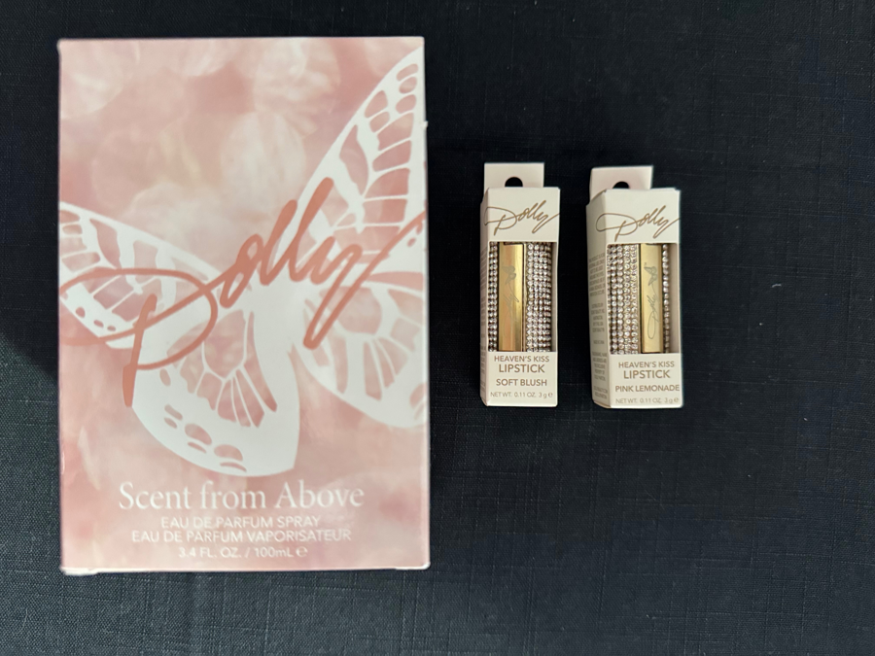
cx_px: 438
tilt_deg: -88.4
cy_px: 328
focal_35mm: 24
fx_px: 607
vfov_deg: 56.8
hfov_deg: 71.6
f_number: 1.78
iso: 800
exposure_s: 1/41
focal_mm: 6.76
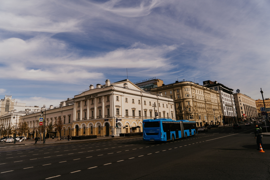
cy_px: 90
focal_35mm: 24
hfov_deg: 73.7
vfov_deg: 53.1
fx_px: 180
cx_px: 135
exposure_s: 1/800
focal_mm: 24
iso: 100
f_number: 4
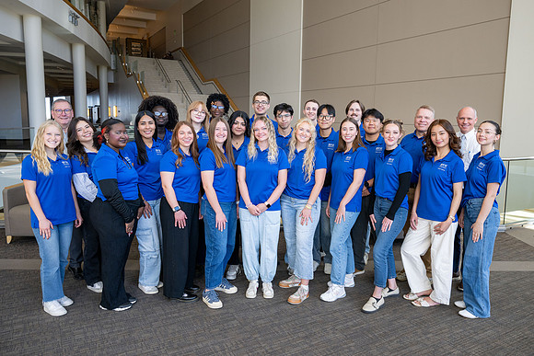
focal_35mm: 28
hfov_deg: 66.1
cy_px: 171
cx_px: 284
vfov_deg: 47.0
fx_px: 410
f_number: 5
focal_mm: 26
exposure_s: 1/250
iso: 400
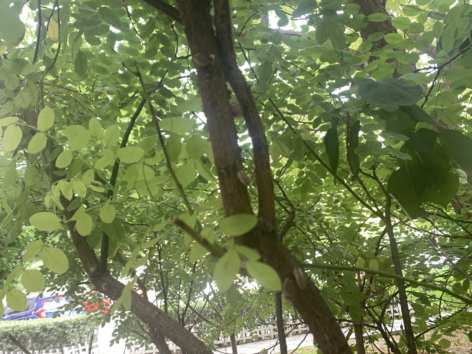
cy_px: 177
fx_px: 355
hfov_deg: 67.3
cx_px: 236
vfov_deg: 53.1
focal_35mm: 26
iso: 80
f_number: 1.8
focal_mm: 4.25
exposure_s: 1/121
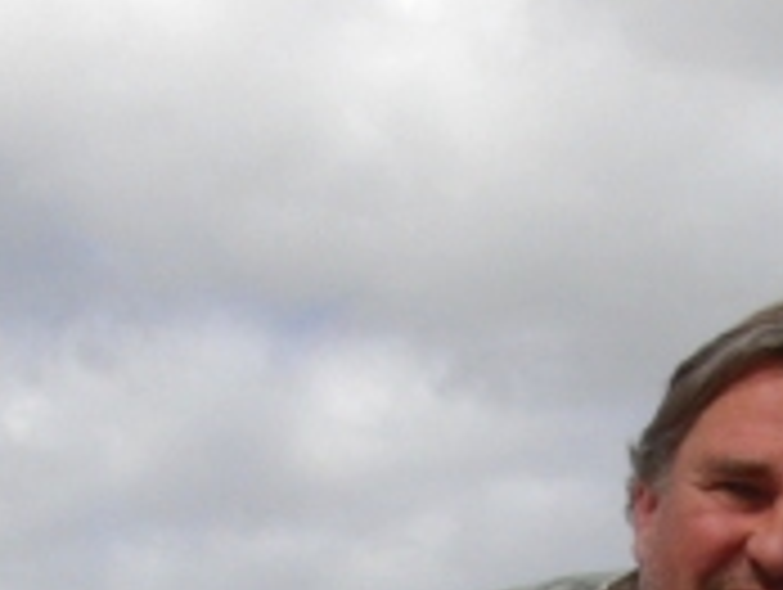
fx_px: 3579
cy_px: 1040
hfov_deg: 12.4
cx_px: 770
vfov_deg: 9.0
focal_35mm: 158
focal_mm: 7.54
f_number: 8.8
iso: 100
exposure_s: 1/400
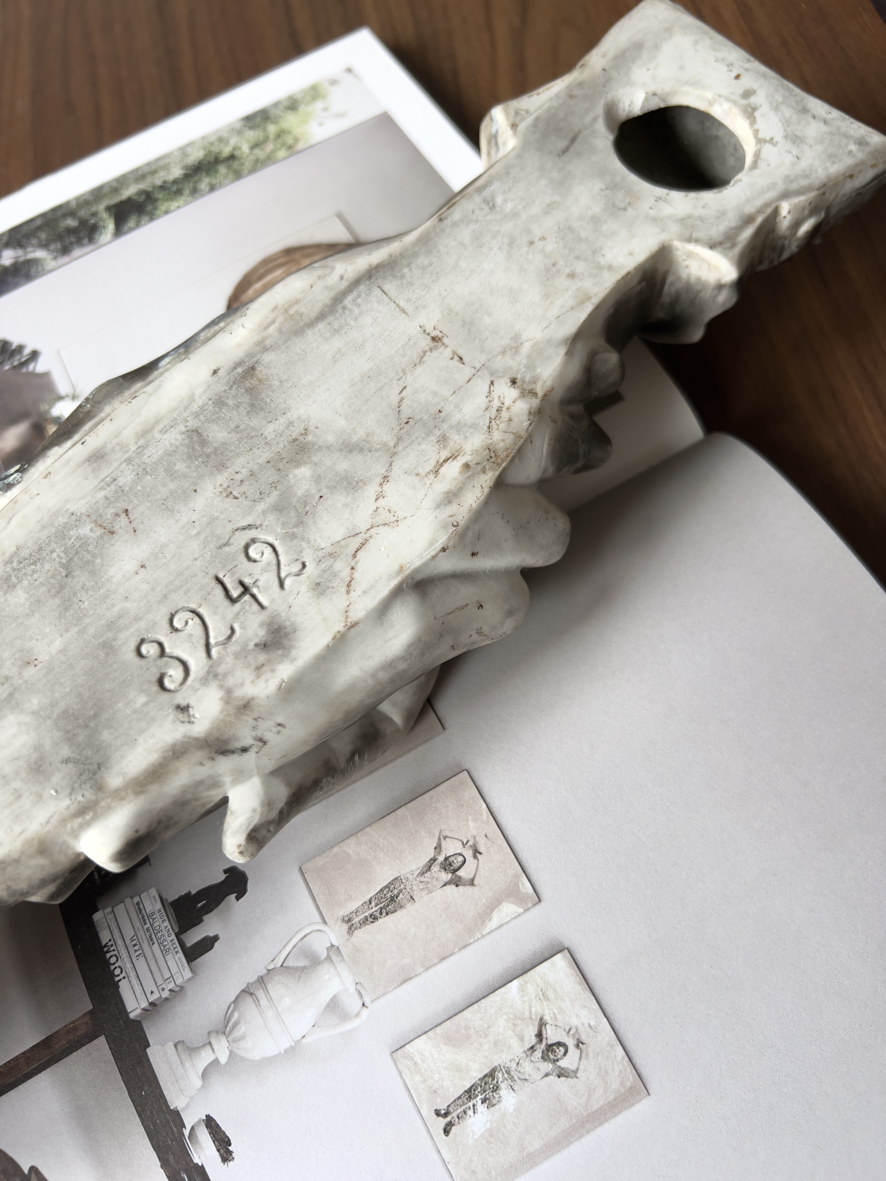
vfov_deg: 67.3
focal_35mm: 26
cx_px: 443
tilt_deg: -66.3
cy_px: 590
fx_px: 887
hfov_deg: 53.1
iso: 50
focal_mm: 5.7
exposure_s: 1/121
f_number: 1.5
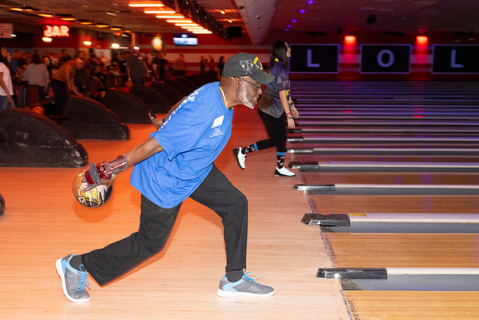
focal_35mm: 55
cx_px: 240
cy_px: 215
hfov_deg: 36.3
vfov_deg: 24.5
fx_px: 732
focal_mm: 41
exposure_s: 1/100
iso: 2000
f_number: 5.6
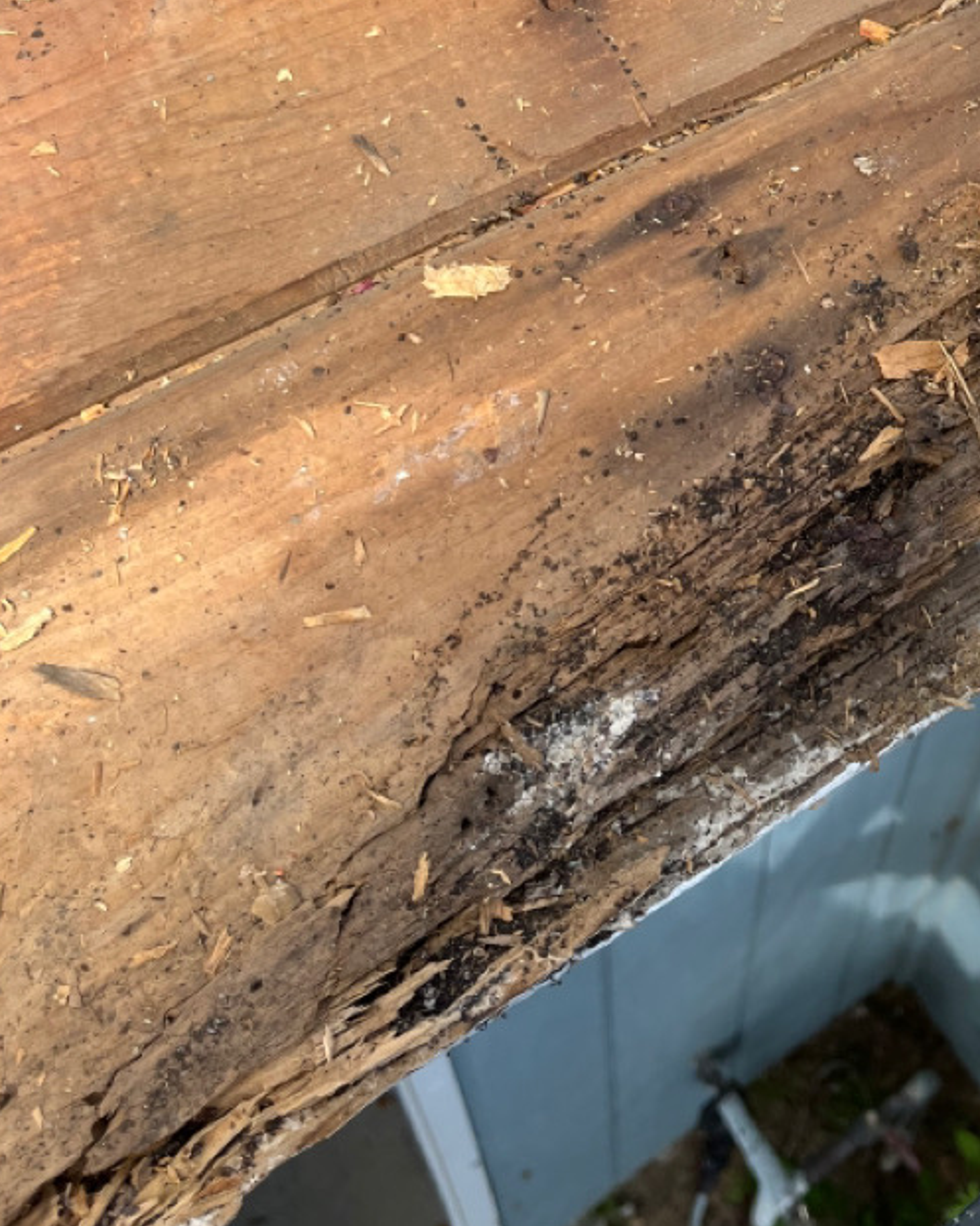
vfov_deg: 36.4
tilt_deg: -51.6
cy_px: 195
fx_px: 1778
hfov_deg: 30.0
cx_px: 795
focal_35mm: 49
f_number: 1.6
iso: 50
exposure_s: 1/1339
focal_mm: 5.1
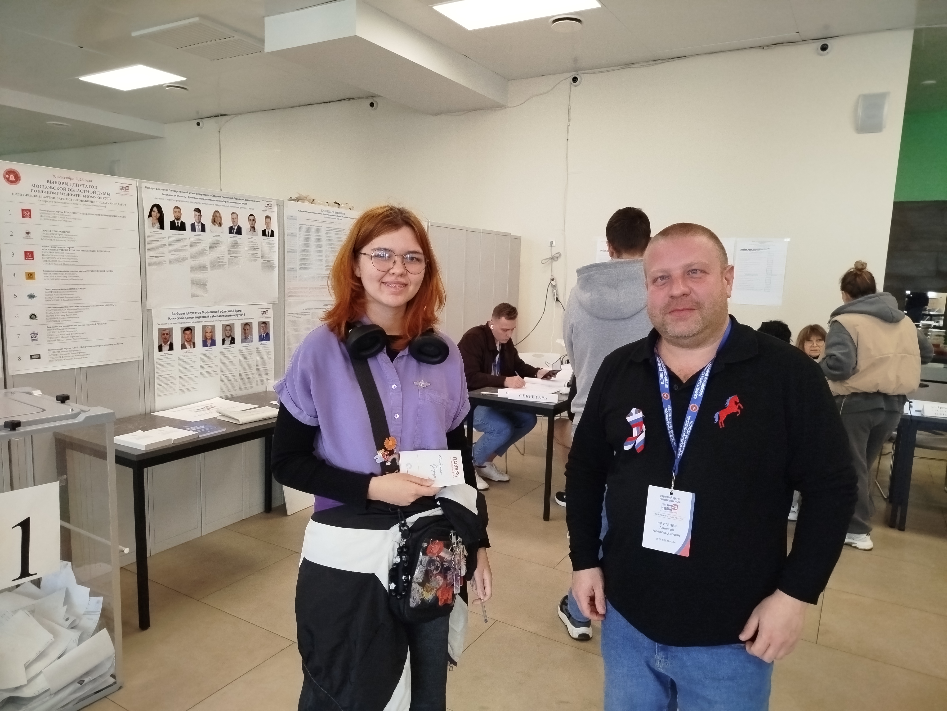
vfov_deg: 56.8
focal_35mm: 24
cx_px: 474
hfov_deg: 71.6
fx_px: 657
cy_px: 356
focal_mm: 5.31
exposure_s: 1/50
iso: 125
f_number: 1.7
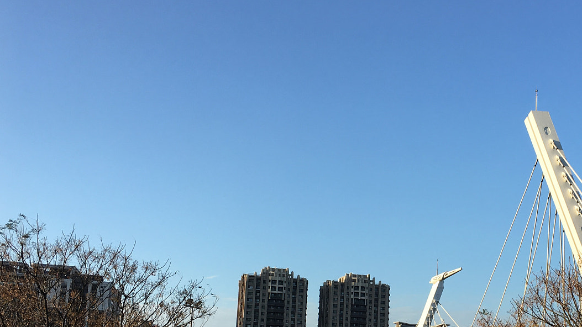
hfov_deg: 42.0
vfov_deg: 24.3
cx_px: 415
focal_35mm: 48
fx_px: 741
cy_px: 283
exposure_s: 1/874
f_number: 2.2
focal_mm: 4.15
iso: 25
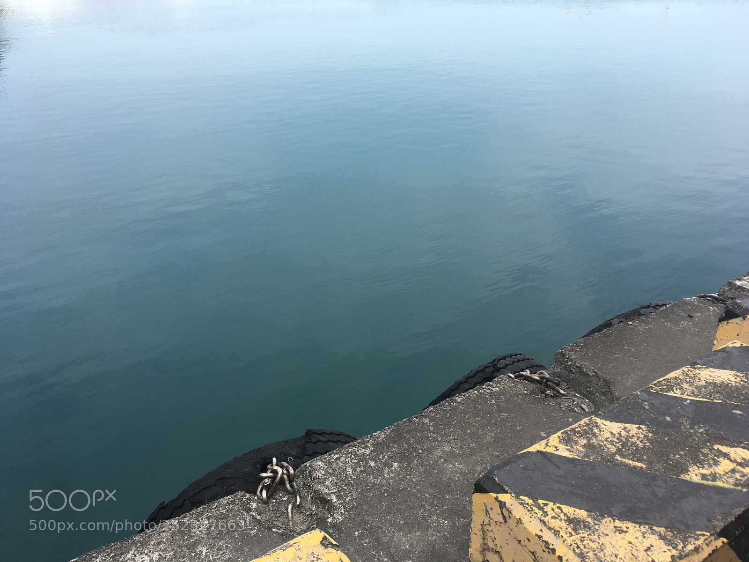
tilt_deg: -29.5
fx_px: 627
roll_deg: +1.0
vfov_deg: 48.2
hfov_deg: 61.7
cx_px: 374
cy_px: 281
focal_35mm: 29
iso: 25
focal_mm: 4.15
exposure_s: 1/651
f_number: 2.2
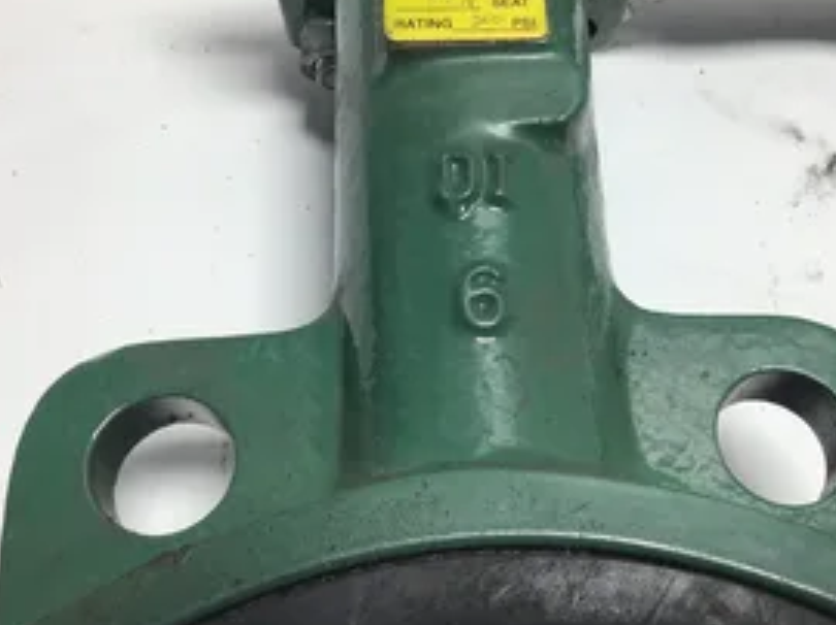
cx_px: 495
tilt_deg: -60.7
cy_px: 269
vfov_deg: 31.4
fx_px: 1110
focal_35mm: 46
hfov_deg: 41.1
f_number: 2.4
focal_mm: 3.3
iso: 40
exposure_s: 1/120
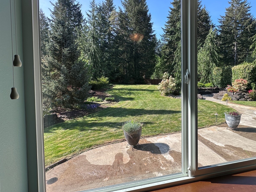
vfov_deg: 68.4
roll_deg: +0.5
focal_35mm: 19
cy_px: 84
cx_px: 156
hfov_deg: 83.4
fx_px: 140
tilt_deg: -1.7
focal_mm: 2.22
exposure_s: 1/401
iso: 40
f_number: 2.2
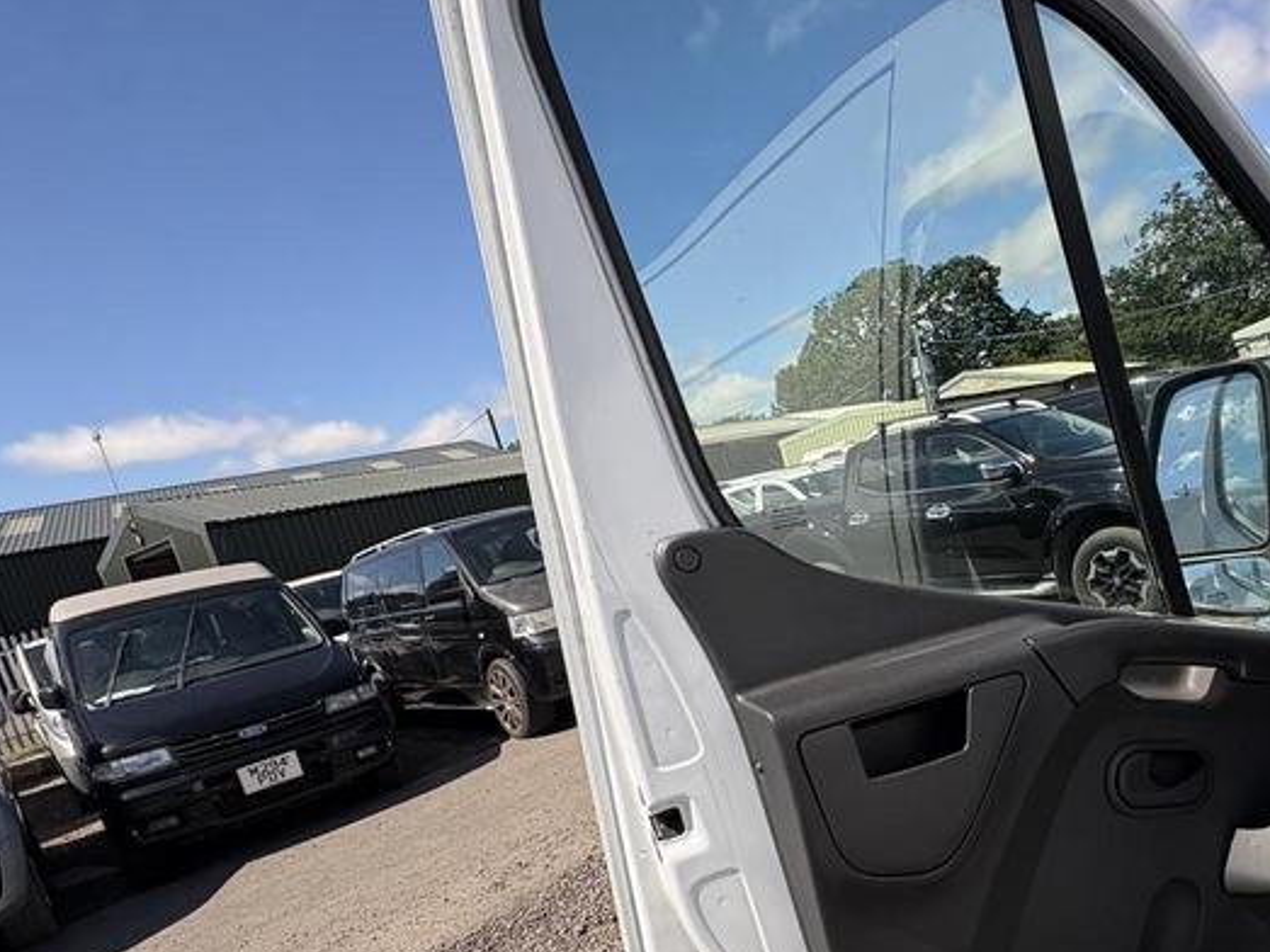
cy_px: 614
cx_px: 884
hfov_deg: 68.8
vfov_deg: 55.9
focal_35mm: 24
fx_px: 880
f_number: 2.2
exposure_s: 1/1709
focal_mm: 2.22
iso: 64
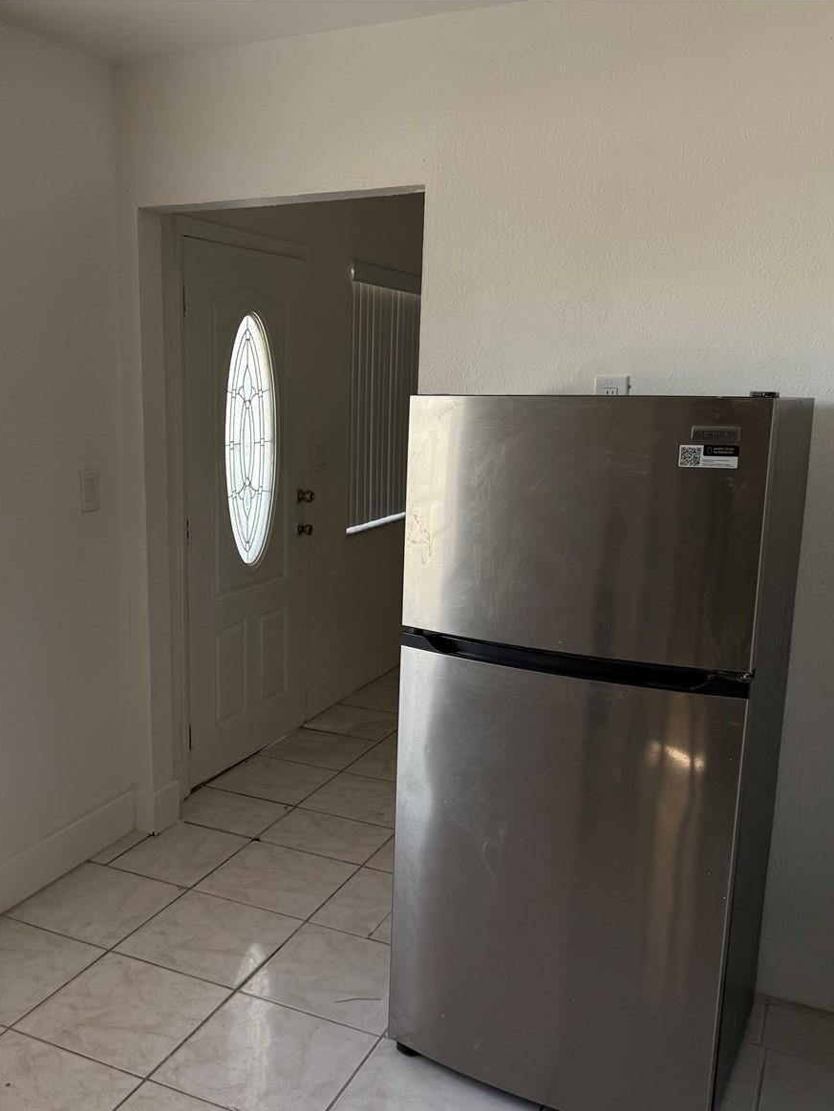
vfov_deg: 55.3
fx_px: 1060
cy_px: 569
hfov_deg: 42.2
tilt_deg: -9.8
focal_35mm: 33
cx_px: 261
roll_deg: -0.1
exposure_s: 1/121
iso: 64
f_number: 1.78
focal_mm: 6.76
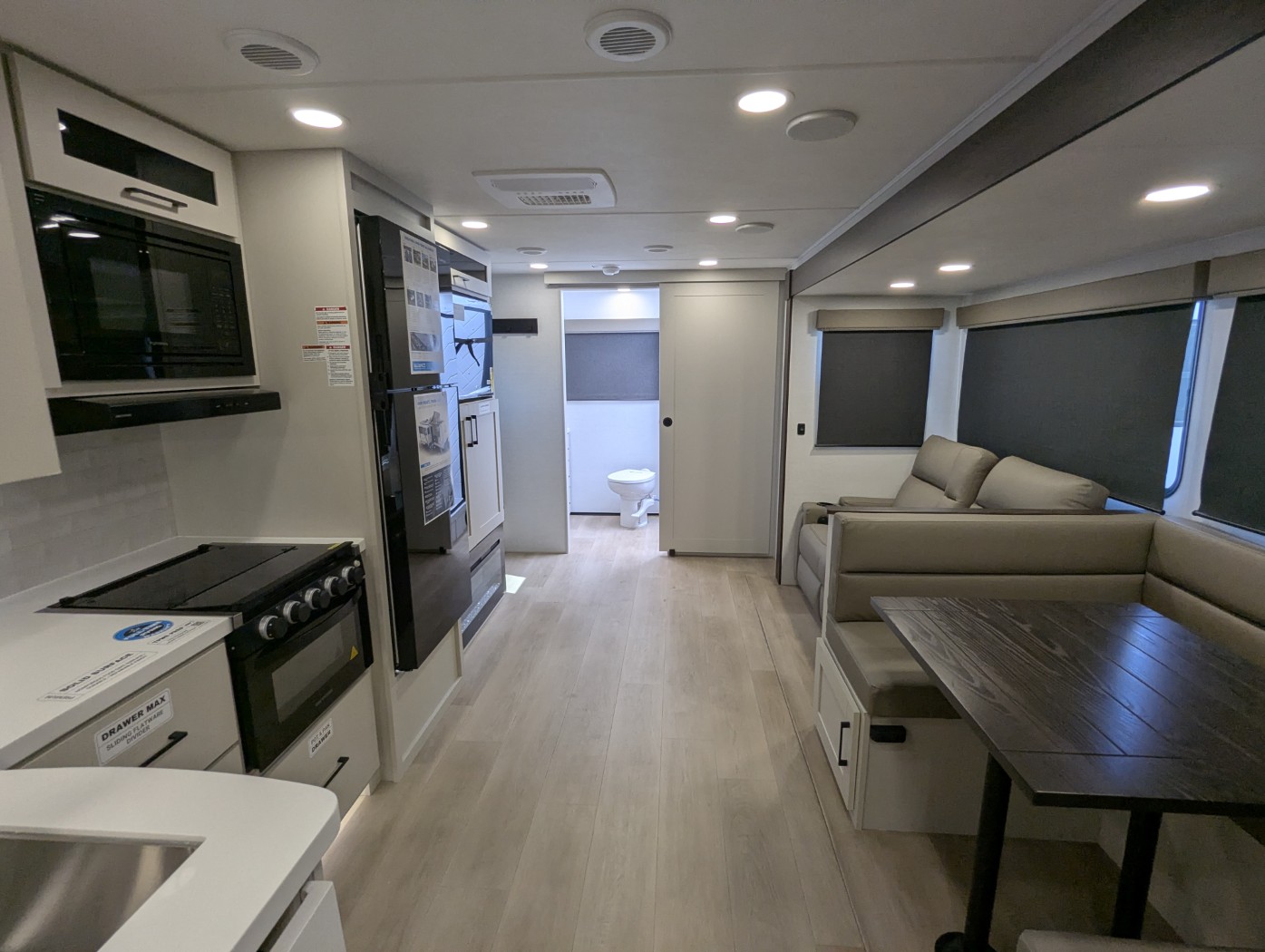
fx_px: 585
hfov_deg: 94.4
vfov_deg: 78.2
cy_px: 476
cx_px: 632
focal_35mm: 16
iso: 138
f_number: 2.2
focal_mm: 2.35
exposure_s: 1/135
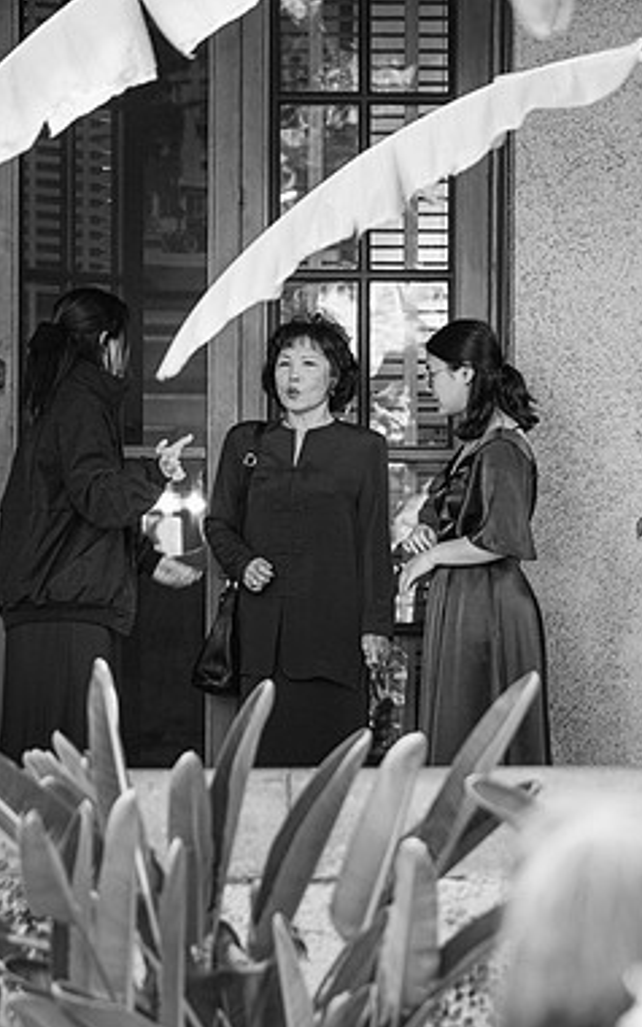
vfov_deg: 11.9
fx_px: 4929
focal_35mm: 176
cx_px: 556
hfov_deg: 7.4
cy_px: 516
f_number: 2.8
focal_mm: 71.5
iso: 400
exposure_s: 1/70
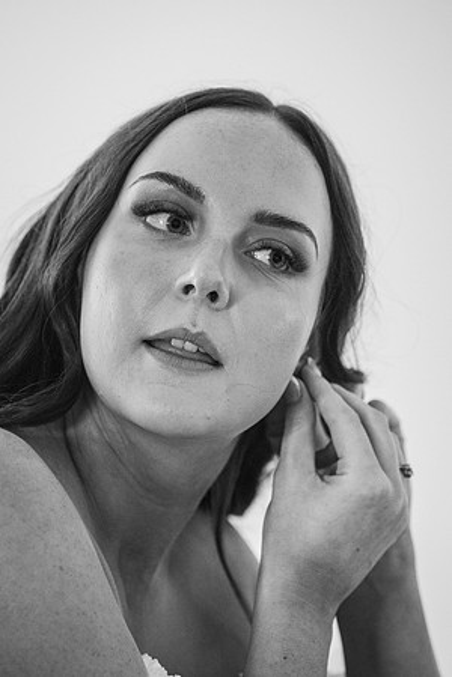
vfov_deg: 8.6
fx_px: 4520
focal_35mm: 240
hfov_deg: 5.7
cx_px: 226
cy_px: 338
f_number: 2.8
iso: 3200
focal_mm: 160
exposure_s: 1/200
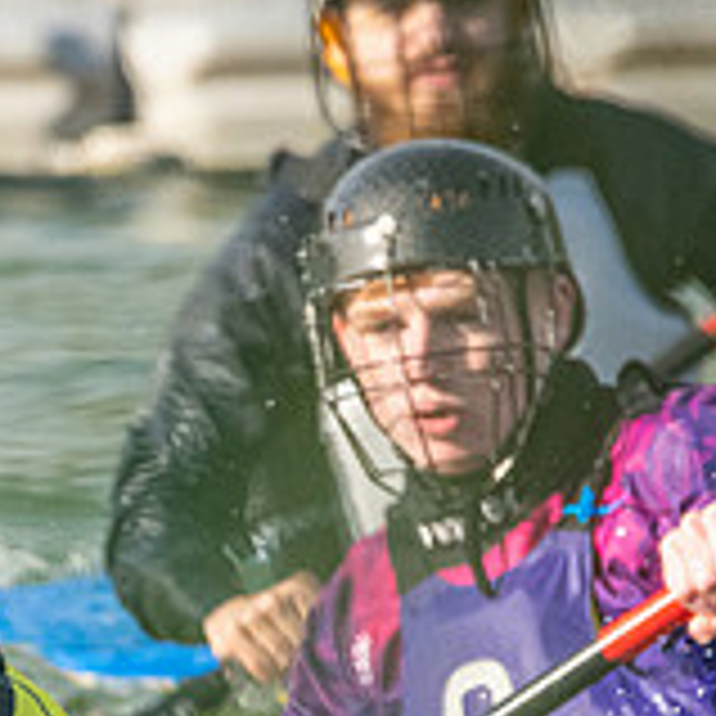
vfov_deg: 1.4
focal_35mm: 1244
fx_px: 29111
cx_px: -50
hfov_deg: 1.4
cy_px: 745
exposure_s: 1/3200
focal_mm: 400
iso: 2500
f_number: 8
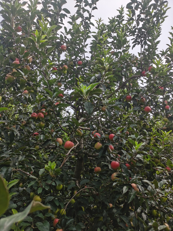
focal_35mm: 27
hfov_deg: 51.3
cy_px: 116
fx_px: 180
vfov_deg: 65.3
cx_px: 86
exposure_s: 1/1145
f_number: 1.8
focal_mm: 5.58
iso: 50
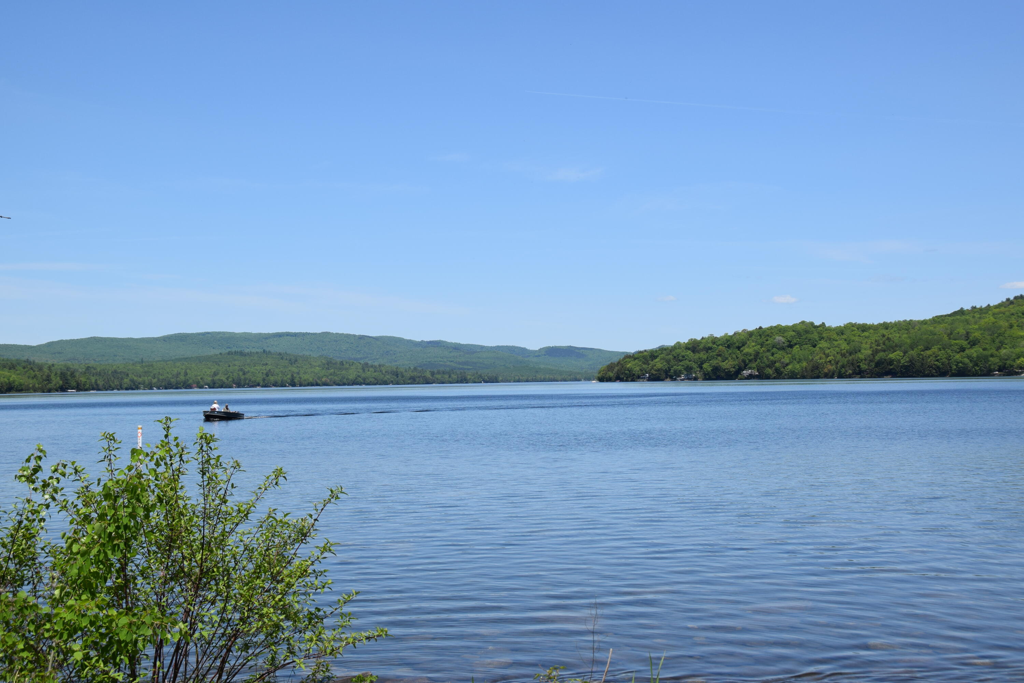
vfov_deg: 25.8
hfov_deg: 37.9
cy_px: 342
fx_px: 1493
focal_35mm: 52
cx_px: 512
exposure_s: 1/500
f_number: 11
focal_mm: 35
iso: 200
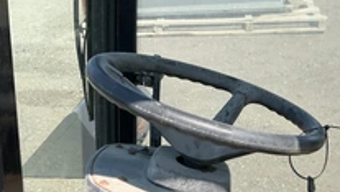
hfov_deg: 33.3
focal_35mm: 61
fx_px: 551
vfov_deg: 18.7
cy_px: 231
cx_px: 271
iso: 25
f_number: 1.8
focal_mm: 3
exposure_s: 1/739
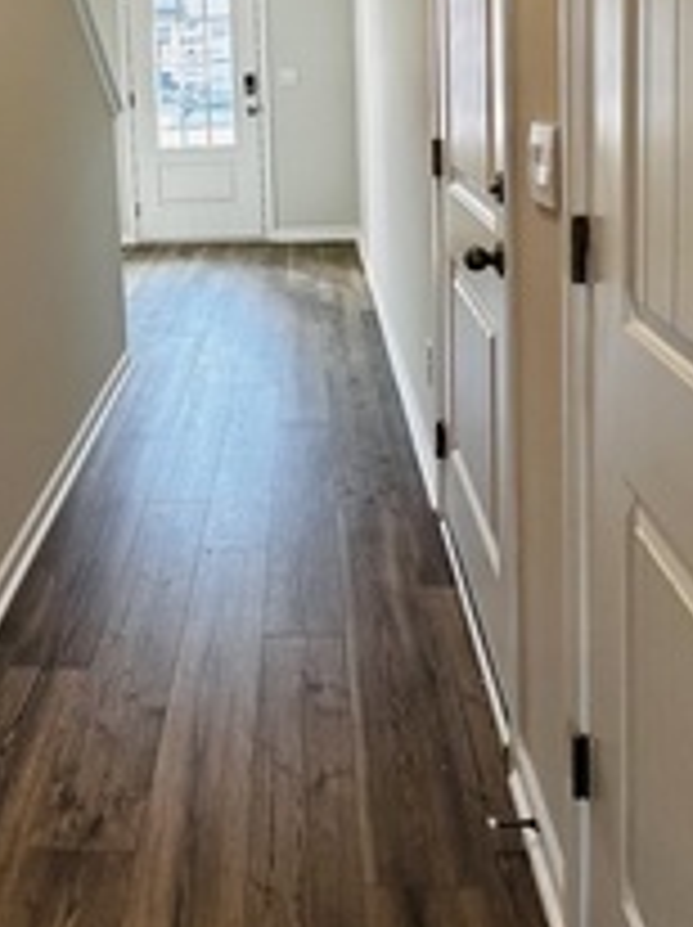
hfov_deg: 41.1
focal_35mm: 34
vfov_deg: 49.4
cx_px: 223
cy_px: 130
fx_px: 909
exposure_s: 1/120
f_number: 2.2
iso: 100
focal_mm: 2.22
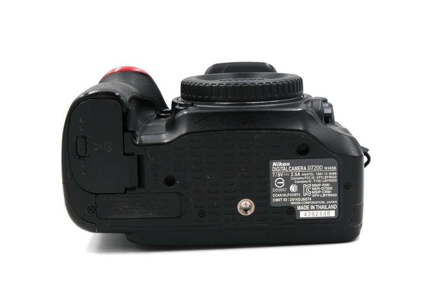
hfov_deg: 31.4
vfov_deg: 21.2
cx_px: 218
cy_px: 146
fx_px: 777
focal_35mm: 64
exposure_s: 1/125
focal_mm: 42.5
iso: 800
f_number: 14
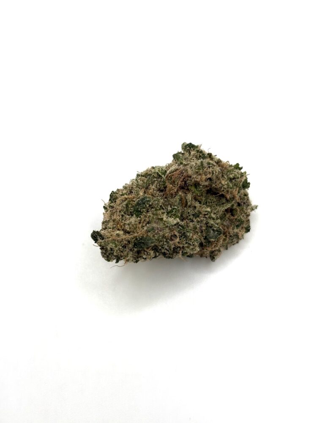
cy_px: 212
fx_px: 635
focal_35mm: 52
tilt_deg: -69.7
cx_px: 158
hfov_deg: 28.0
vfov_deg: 36.8
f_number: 1.6
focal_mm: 5.96
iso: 32
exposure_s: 1/472
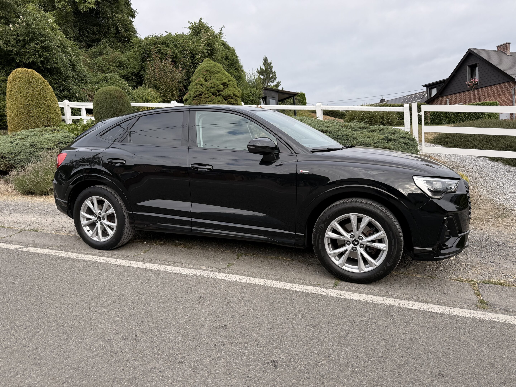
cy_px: 194
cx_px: 258
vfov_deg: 56.8
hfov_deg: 71.6
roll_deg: +4.2
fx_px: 358
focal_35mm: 24
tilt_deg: -5.1
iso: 80
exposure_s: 1/1192
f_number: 1.78
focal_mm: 6.76
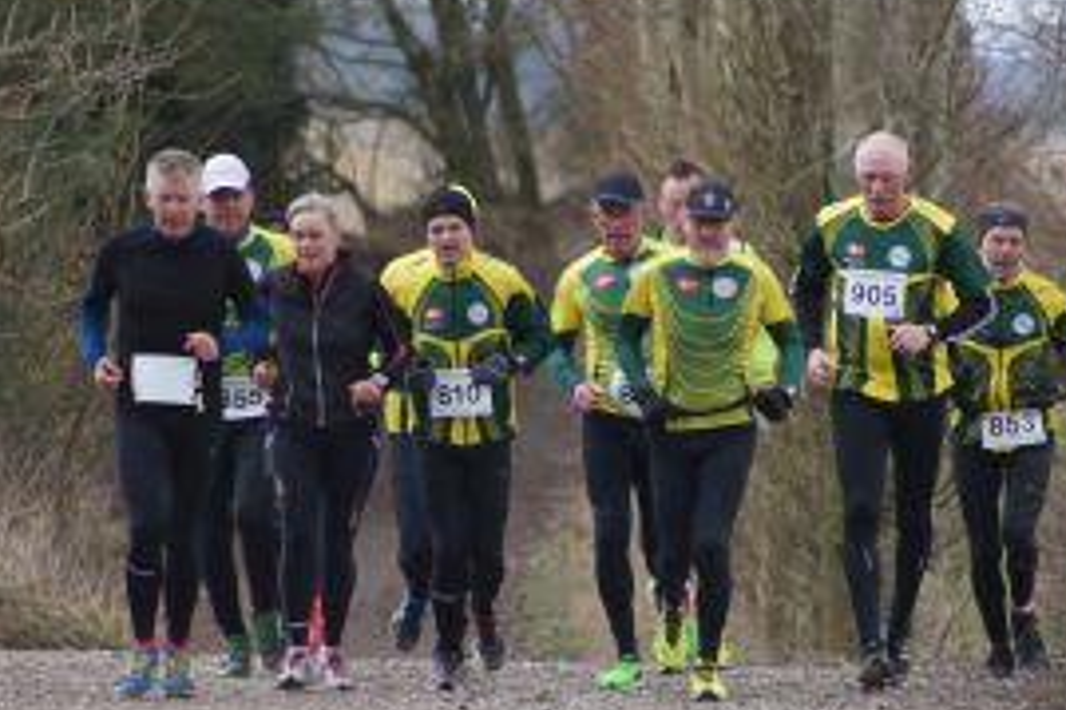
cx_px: 662
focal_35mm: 835
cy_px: 411
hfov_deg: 2.5
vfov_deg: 1.6
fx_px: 24709
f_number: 5.6
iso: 800
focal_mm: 300
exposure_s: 1/500
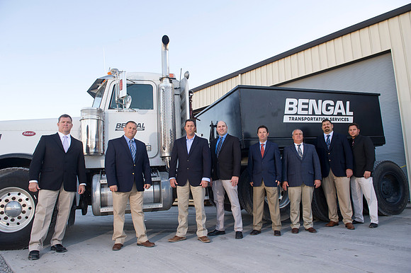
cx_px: 206
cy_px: 136
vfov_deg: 53.1
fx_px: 274
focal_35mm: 24
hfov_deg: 73.8
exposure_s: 1/160
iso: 200
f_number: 6.3
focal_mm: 24
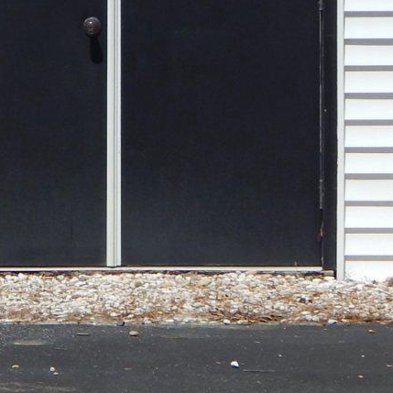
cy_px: -169
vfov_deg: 6.0
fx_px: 3738
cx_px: 79
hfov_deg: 6.0
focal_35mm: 291
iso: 125
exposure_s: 1/400
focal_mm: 12.3
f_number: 8.2
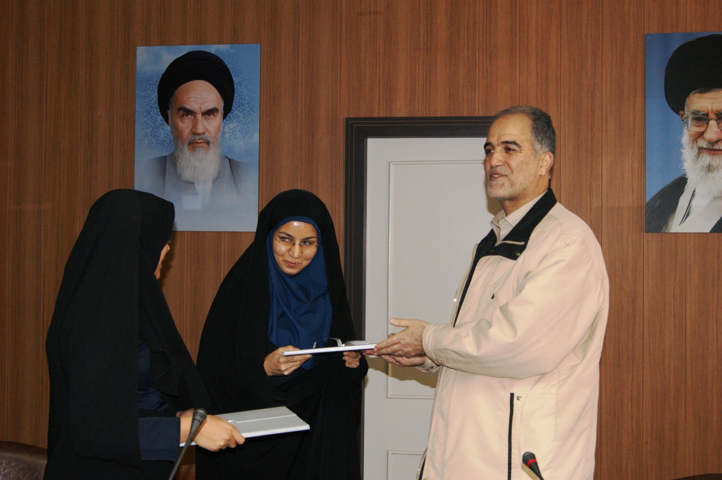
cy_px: 240
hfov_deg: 37.9
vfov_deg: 25.7
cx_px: 361
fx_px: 1052
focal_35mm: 52
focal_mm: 35
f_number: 5.6
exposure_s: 1/60
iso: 400
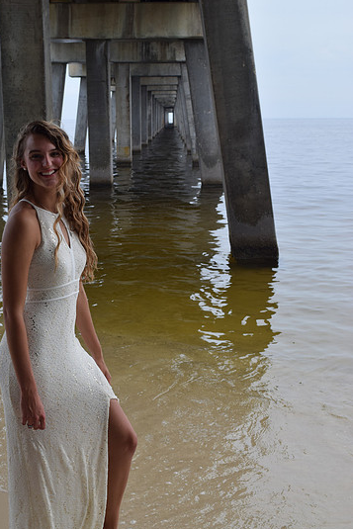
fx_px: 764
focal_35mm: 52
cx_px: 163
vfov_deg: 38.2
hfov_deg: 26.0
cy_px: 251
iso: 200
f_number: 8
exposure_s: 1/250
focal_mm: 32
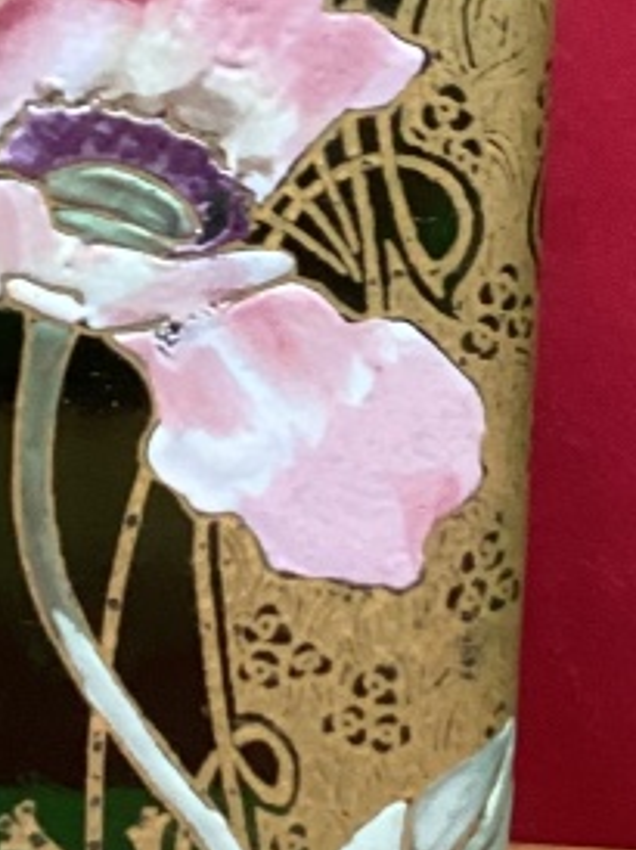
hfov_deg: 10.9
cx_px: 419
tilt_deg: -21.9
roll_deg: -1.9
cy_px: 611
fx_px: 3337
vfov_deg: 14.5
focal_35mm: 136
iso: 320
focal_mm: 3.3
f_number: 2.4
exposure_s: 1/30
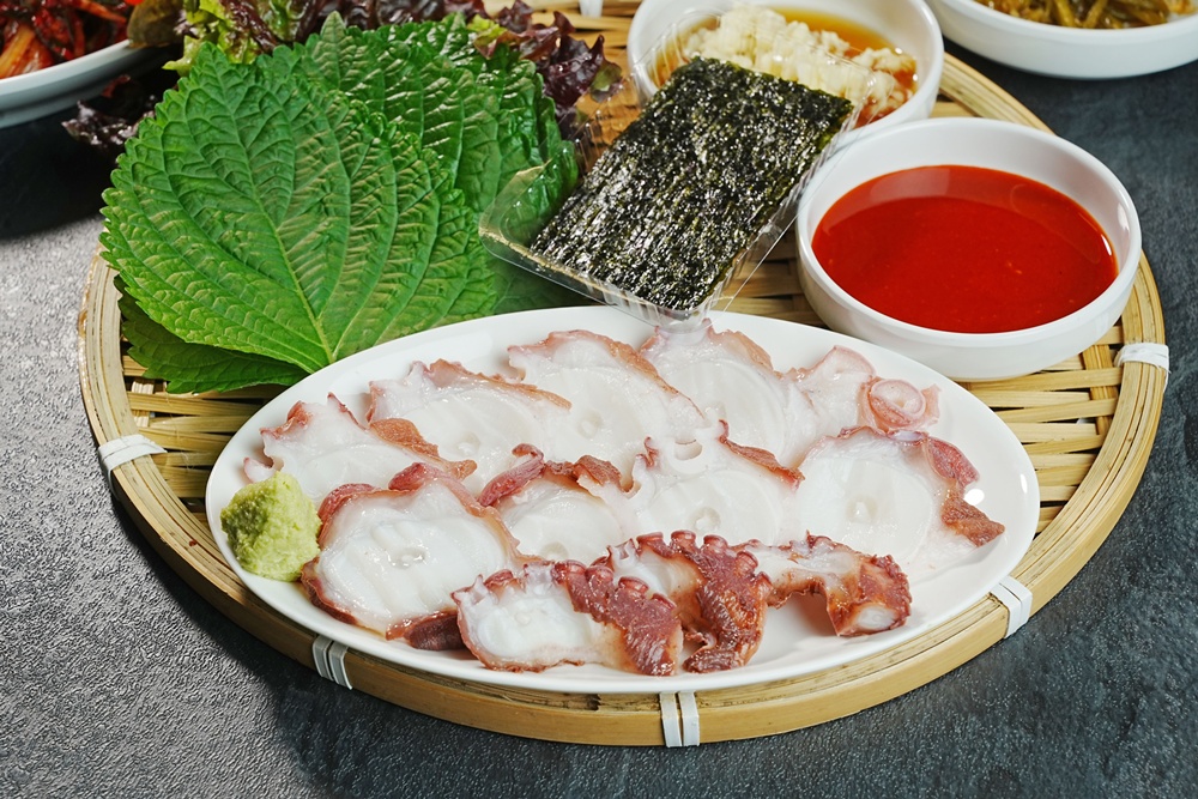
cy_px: 400
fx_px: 2330
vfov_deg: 19.5
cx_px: 599
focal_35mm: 70
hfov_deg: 28.8
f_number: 11
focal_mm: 70
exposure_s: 1/125
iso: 400
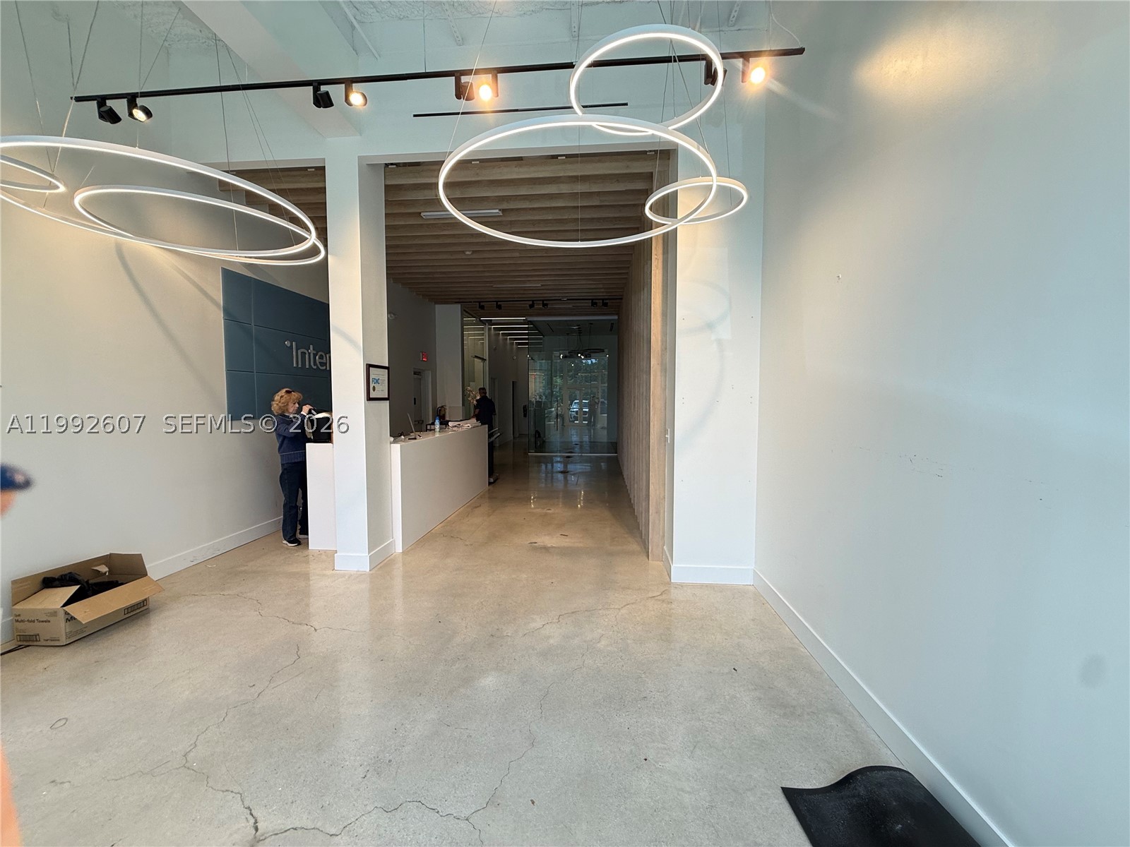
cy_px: 424
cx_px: 565
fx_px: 457
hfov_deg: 102.1
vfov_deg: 85.7
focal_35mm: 14
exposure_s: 1/138
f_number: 2.2
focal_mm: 2.22
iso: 64
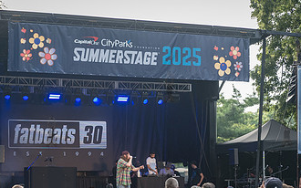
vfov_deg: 10.5
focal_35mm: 124
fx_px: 1017
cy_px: 175
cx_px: 169
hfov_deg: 16.8
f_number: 4.5
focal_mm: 66
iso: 1000
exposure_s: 1/640
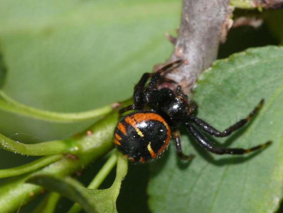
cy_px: 106
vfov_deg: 3.5
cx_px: 142
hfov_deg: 4.7
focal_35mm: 420
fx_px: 3434
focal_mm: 88.8
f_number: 11
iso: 200
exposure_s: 1/200
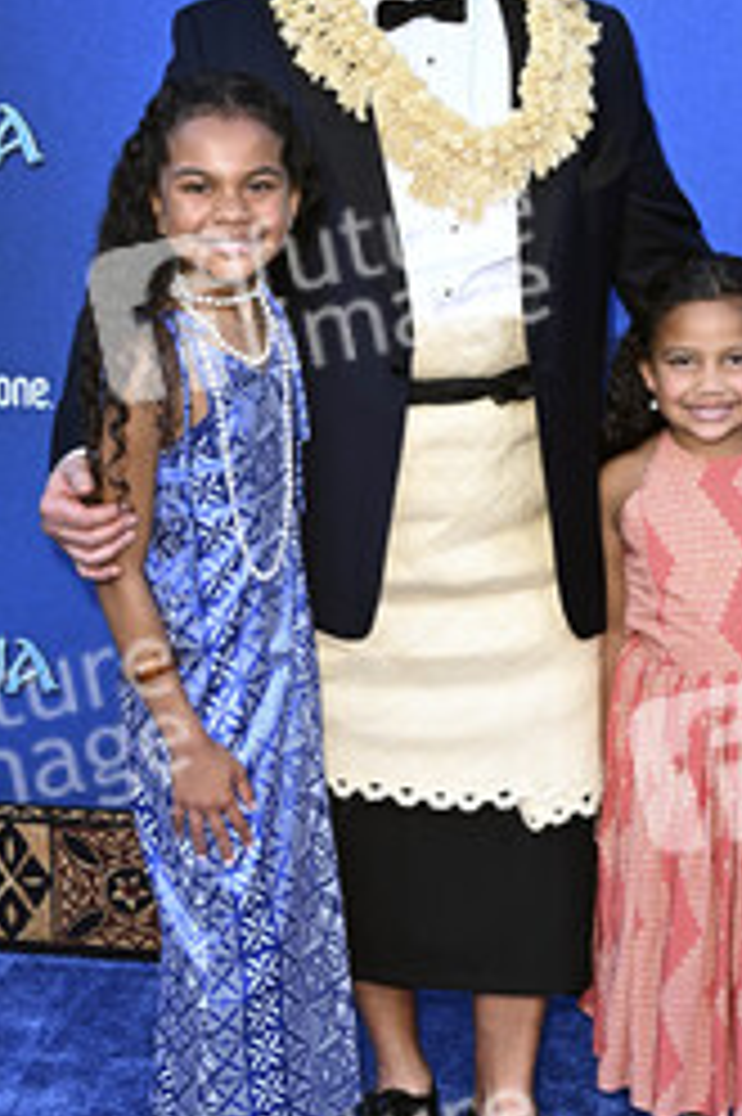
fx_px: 2043
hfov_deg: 20.6
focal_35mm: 66
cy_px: 522
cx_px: 450
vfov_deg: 30.5
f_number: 6.3
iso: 800
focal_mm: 41
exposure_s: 1/250
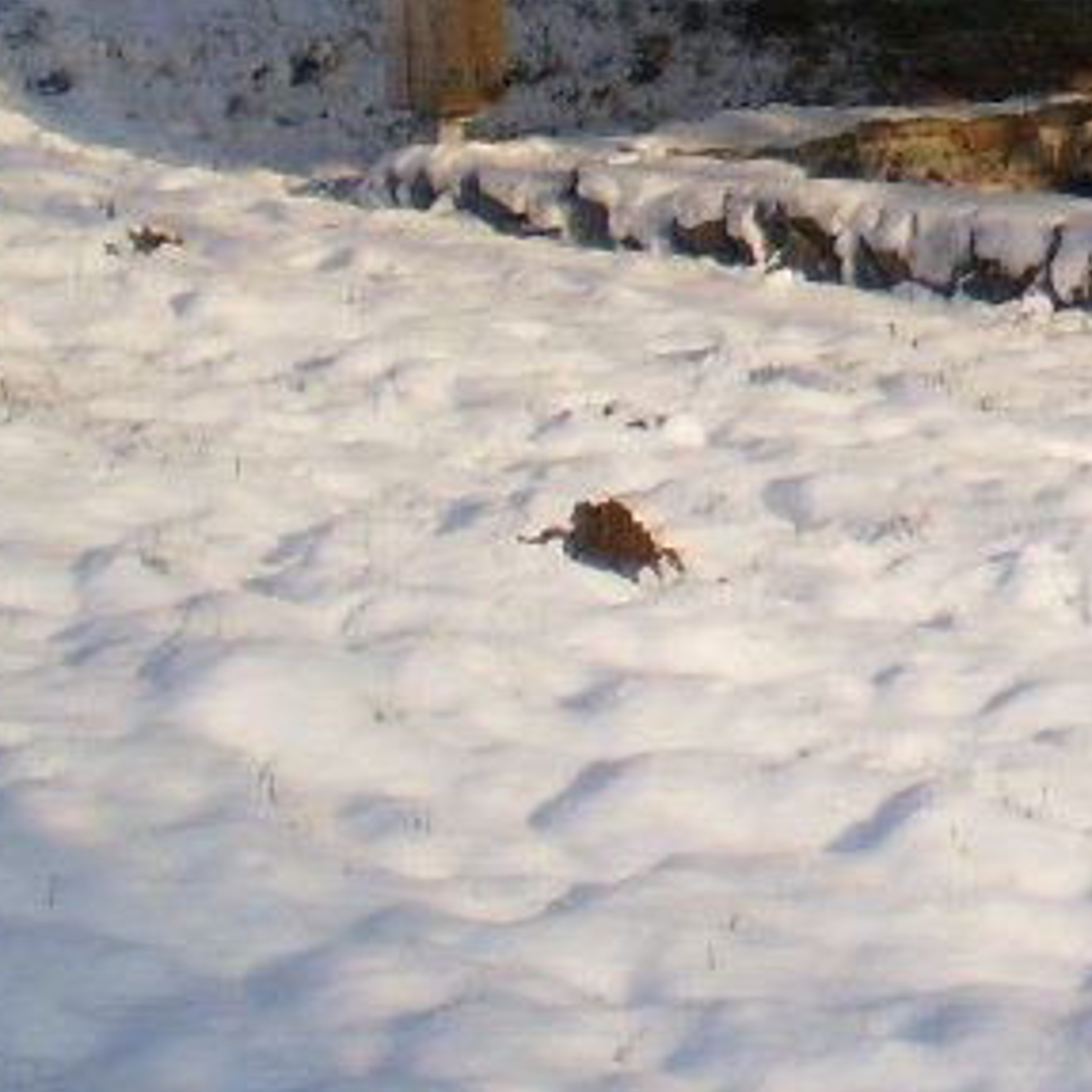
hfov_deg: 11.6
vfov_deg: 11.7
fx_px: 5068
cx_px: 1830
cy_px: -613
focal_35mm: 142
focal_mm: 6.3
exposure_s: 1/1000
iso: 64
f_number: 3.1
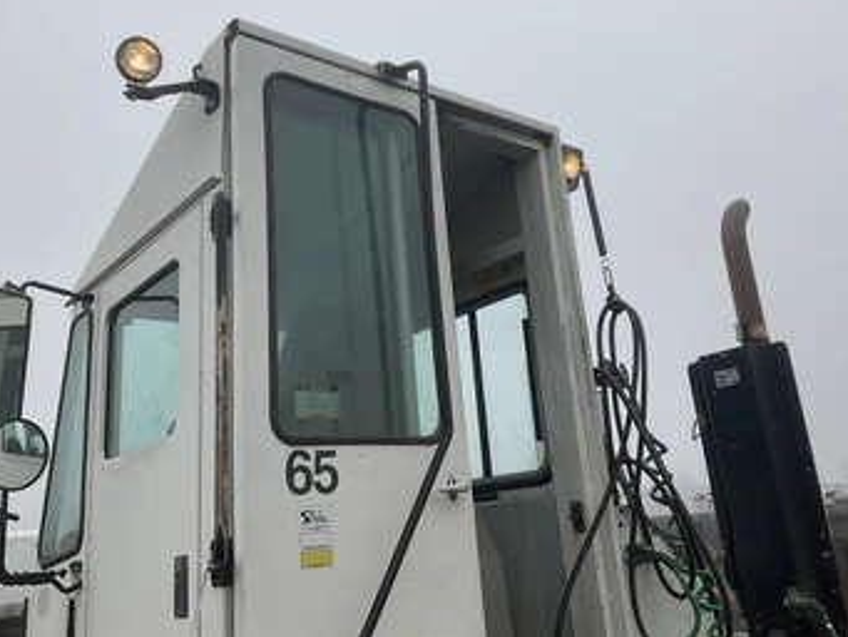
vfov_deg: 41.7
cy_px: 266
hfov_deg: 53.9
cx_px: 438
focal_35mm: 34
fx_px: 833
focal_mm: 3
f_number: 1.8
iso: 25
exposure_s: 1/869
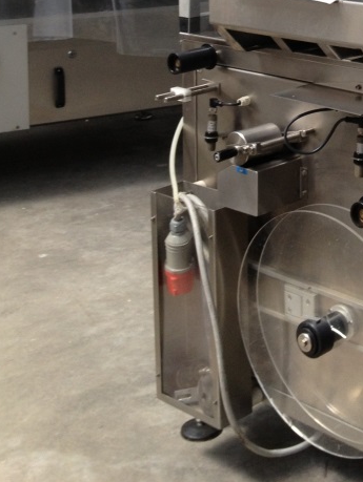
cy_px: -55
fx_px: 1089
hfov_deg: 18.4
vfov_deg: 23.4
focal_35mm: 78
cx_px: 376
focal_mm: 4.28
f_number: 2.4
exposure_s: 1/120
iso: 64
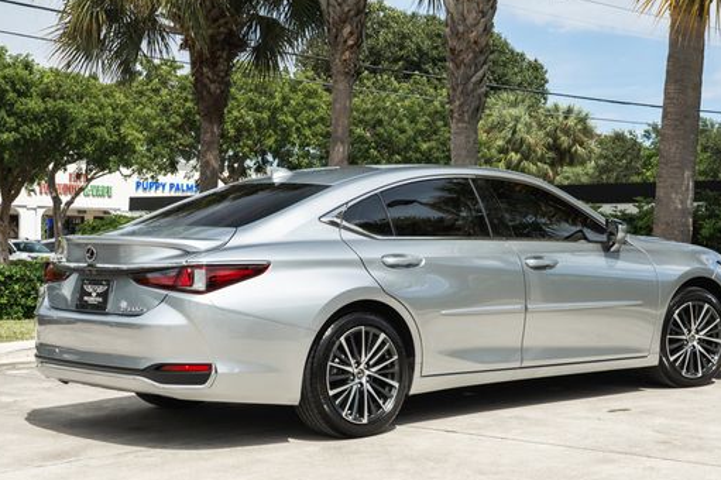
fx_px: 1321
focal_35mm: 66
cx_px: 412
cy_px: 249
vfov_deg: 20.6
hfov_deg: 30.5
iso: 100
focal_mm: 40
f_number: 10
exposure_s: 1/50
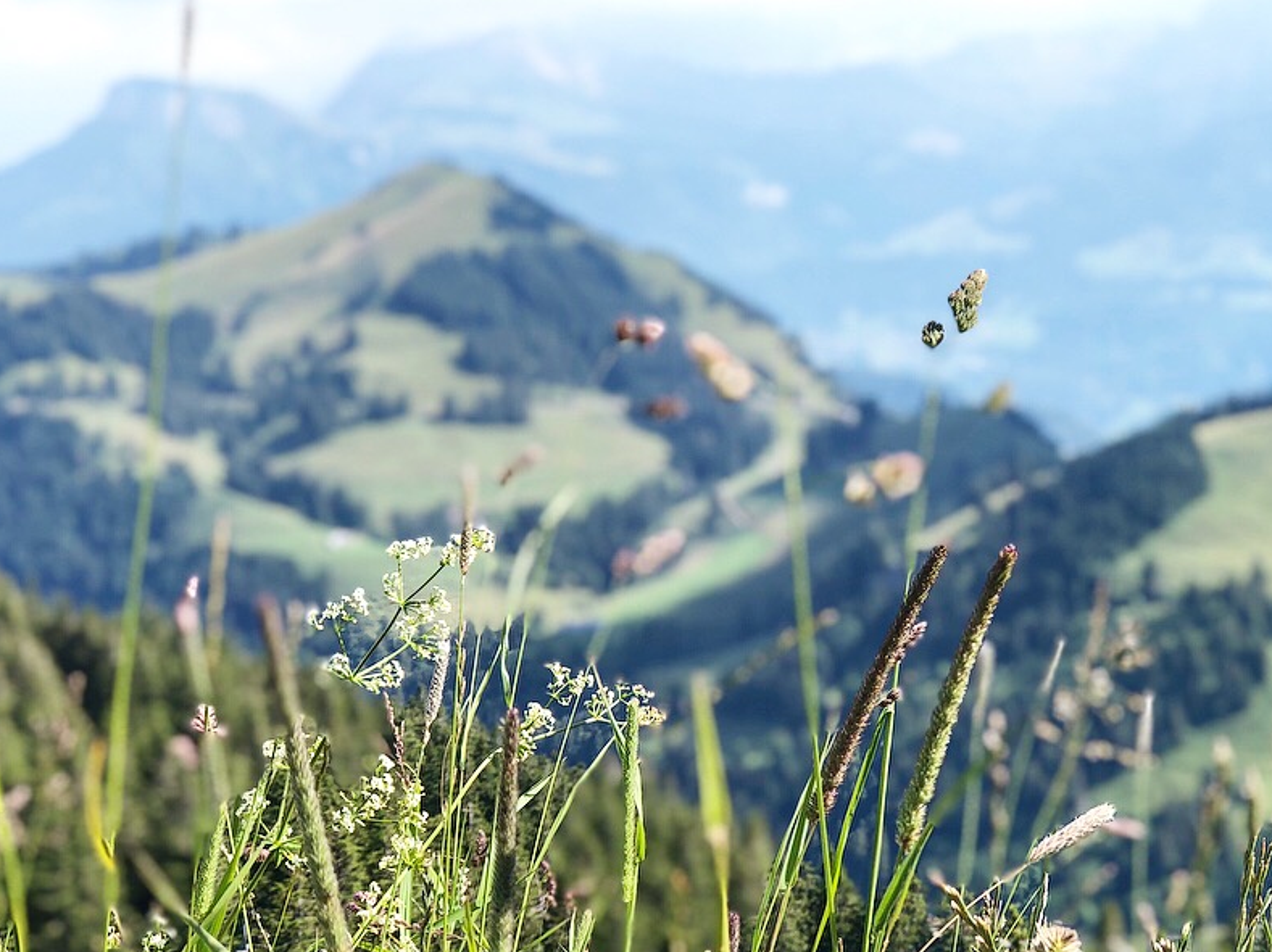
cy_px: 637
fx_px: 2865
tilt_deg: -11.6
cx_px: 863
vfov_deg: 18.8
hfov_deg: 24.9
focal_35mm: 78
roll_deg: +3.0
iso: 20
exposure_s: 1/257
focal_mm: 6.6
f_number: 2.8
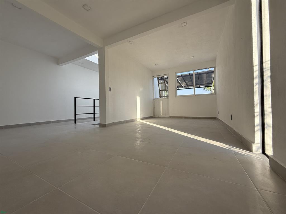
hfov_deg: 102.1
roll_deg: +1.6
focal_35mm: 14
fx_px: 116
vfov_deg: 85.7
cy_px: 107
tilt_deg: +1.5
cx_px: 143
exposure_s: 1/388
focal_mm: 2.22
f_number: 2.2
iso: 64
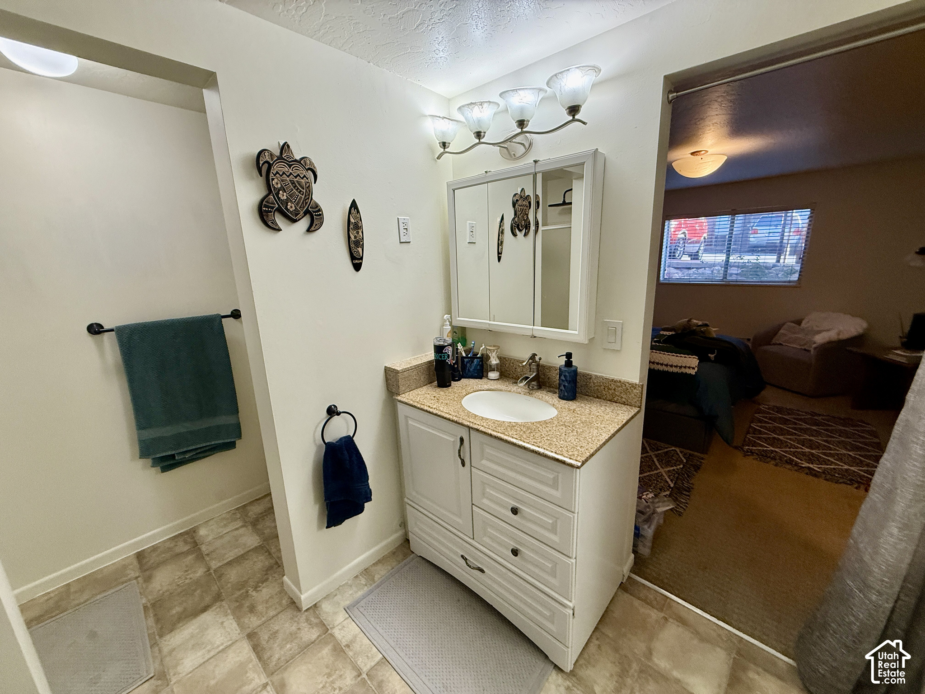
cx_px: 462
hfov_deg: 102.1
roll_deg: +1.6
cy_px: 347
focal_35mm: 14
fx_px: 374
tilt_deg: -12.9
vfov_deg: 85.7
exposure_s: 1/120
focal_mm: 2.22
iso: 250
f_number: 2.2
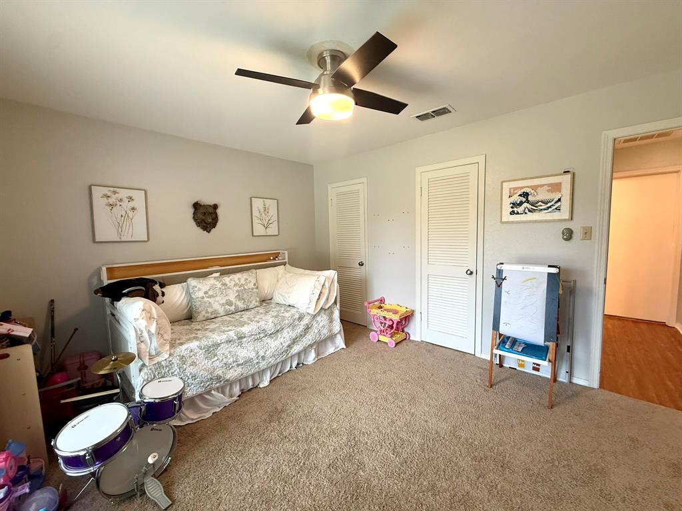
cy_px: 256
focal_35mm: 14
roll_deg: +1.6
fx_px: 276
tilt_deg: -4.3
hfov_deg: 102.1
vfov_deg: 85.7
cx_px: 341
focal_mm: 2.22
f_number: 2.2
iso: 200
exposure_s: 1/60
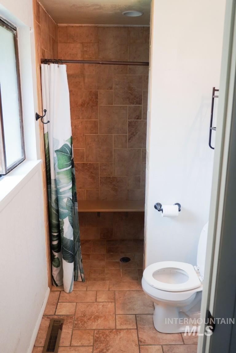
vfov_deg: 57.2
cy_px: 176
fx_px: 324
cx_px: 118
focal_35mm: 33
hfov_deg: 40.0
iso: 400
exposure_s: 1/60
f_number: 4
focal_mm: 22
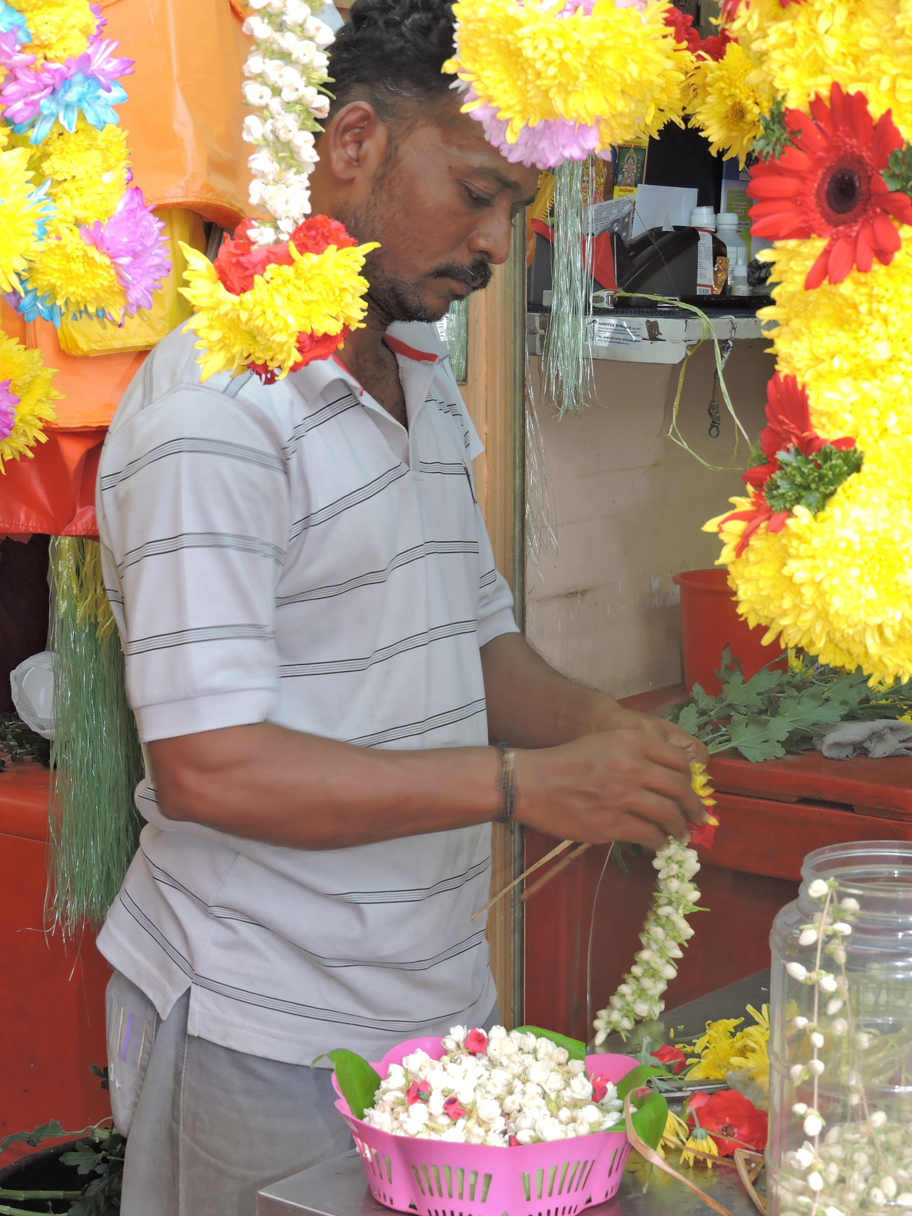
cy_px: 608
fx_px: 2459
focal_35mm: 70
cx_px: 456
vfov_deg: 27.8
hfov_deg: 21.0
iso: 140
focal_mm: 12.5
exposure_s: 1/40
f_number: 4.5
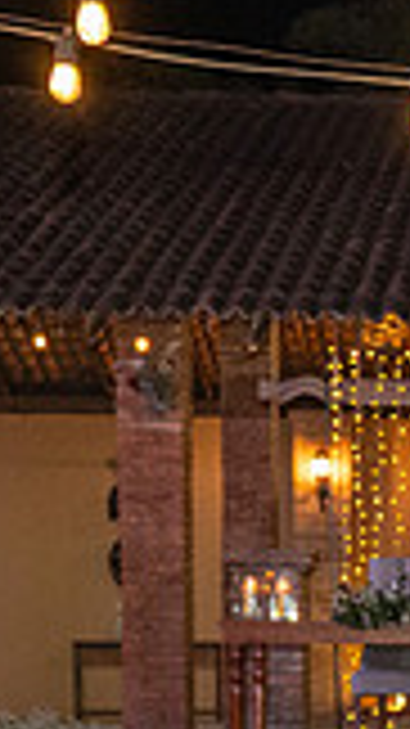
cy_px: 934
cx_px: 798
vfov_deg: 14.9
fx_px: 2670
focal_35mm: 138
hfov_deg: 8.4
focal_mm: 28
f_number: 4
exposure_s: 1/160
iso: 2000
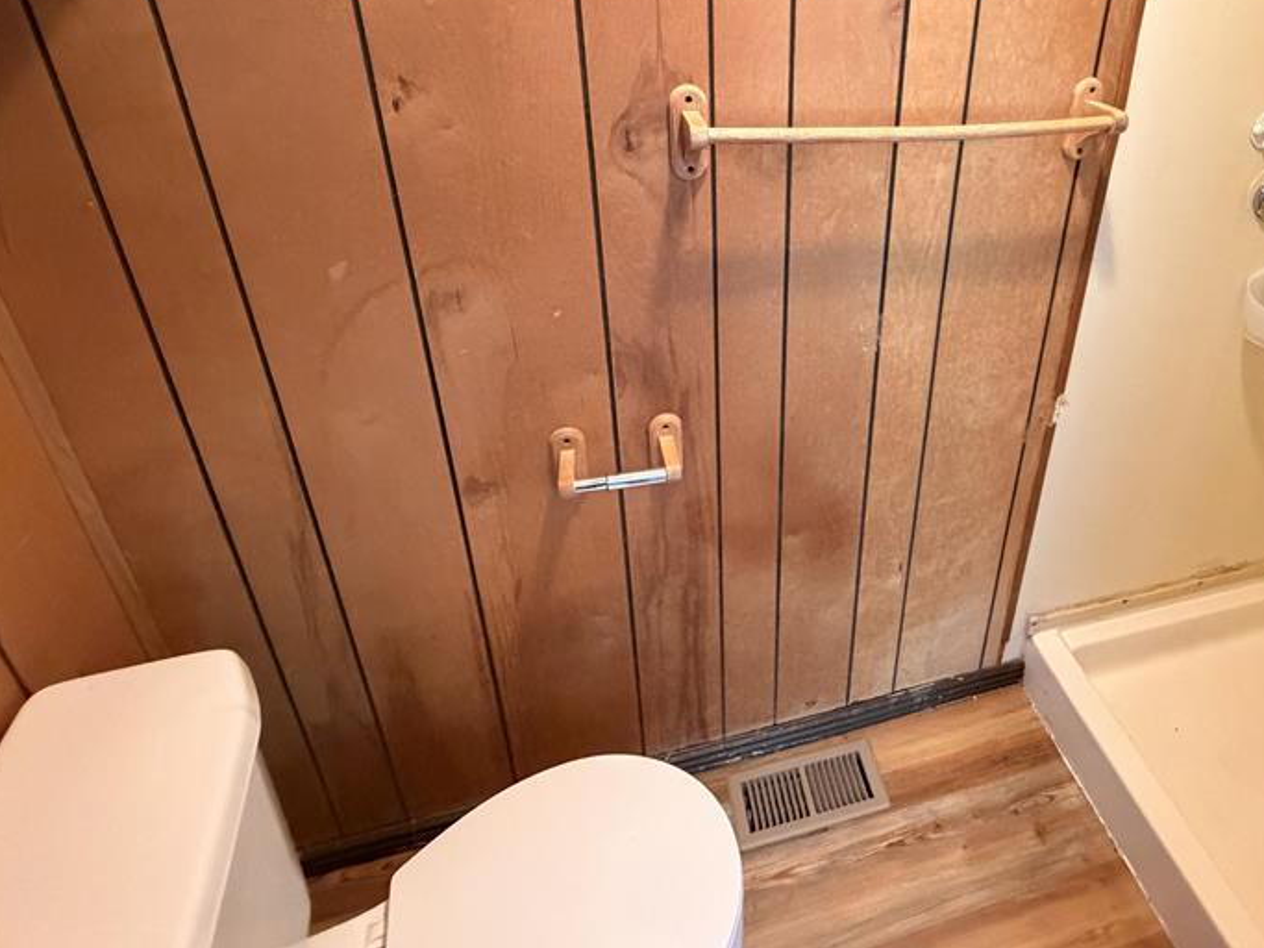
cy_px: 268
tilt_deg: -25.3
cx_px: 818
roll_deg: -2.8
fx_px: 767
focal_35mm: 21
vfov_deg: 60.8
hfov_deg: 77.0
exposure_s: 1/60
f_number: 2.2
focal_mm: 2.22
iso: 800
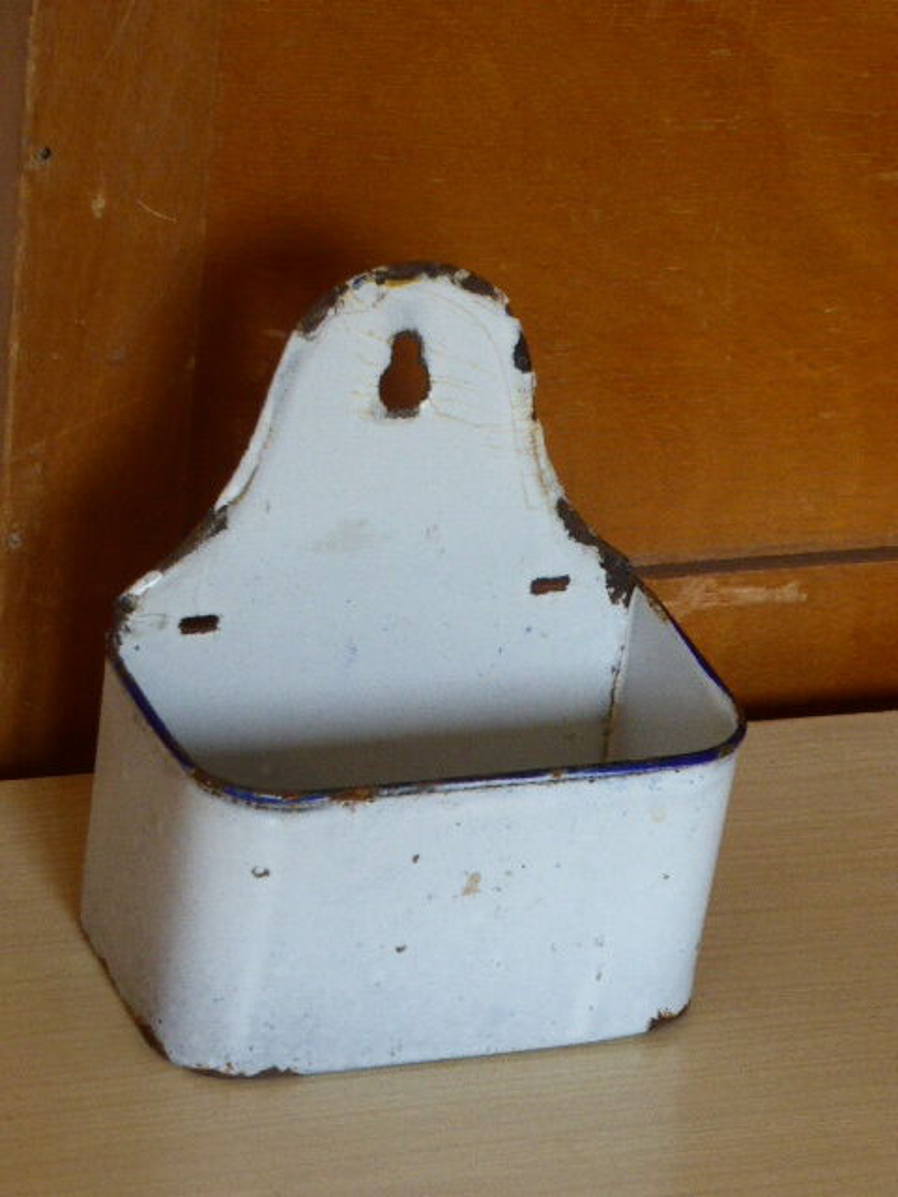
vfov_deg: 15.5
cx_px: 449
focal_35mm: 127
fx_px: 4393
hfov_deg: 11.7
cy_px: 598
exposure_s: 1/25
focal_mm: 20.6
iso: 400
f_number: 5.3
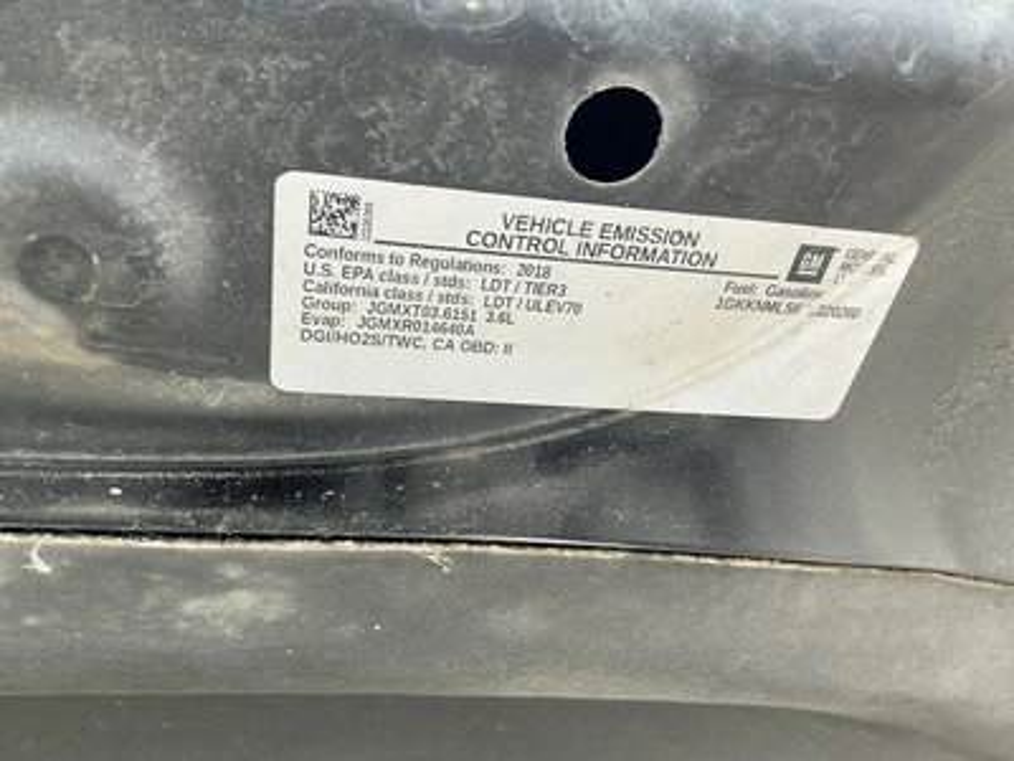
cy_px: 380
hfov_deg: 63.4
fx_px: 820
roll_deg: +0.8
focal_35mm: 28
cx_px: 507
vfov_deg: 49.7
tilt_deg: +21.3
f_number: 1.8
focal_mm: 3
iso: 32
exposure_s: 1/122
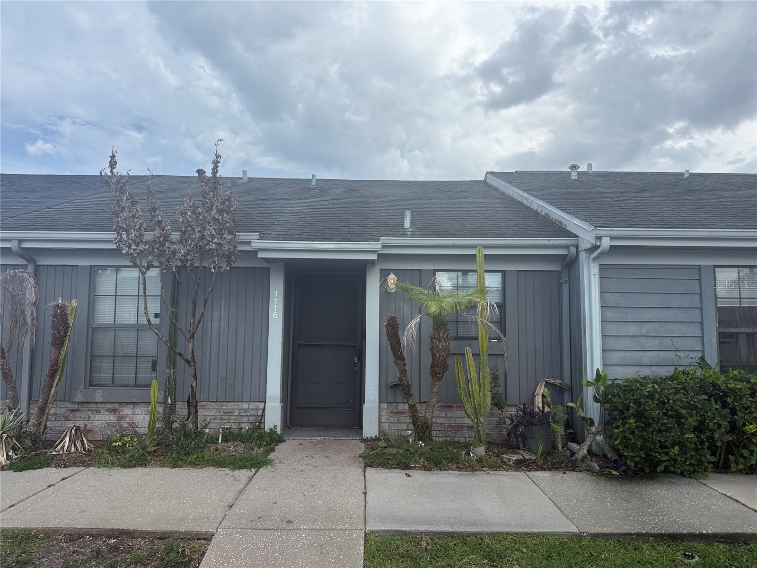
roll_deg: -0.3
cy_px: 284
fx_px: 525
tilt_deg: +5.0
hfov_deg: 71.6
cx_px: 378
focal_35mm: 24
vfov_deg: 56.8
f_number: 1.78
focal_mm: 6.76
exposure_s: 1/4405
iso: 80
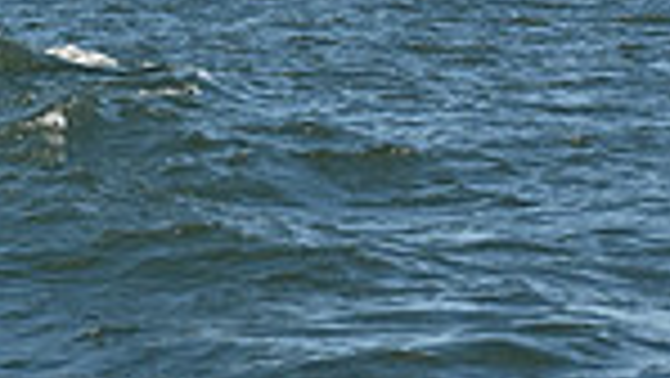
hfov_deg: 6.7
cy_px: -878
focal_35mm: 318
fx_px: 5653
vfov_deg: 3.7
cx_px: -70
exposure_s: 1/1250
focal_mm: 78
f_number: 8
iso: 250
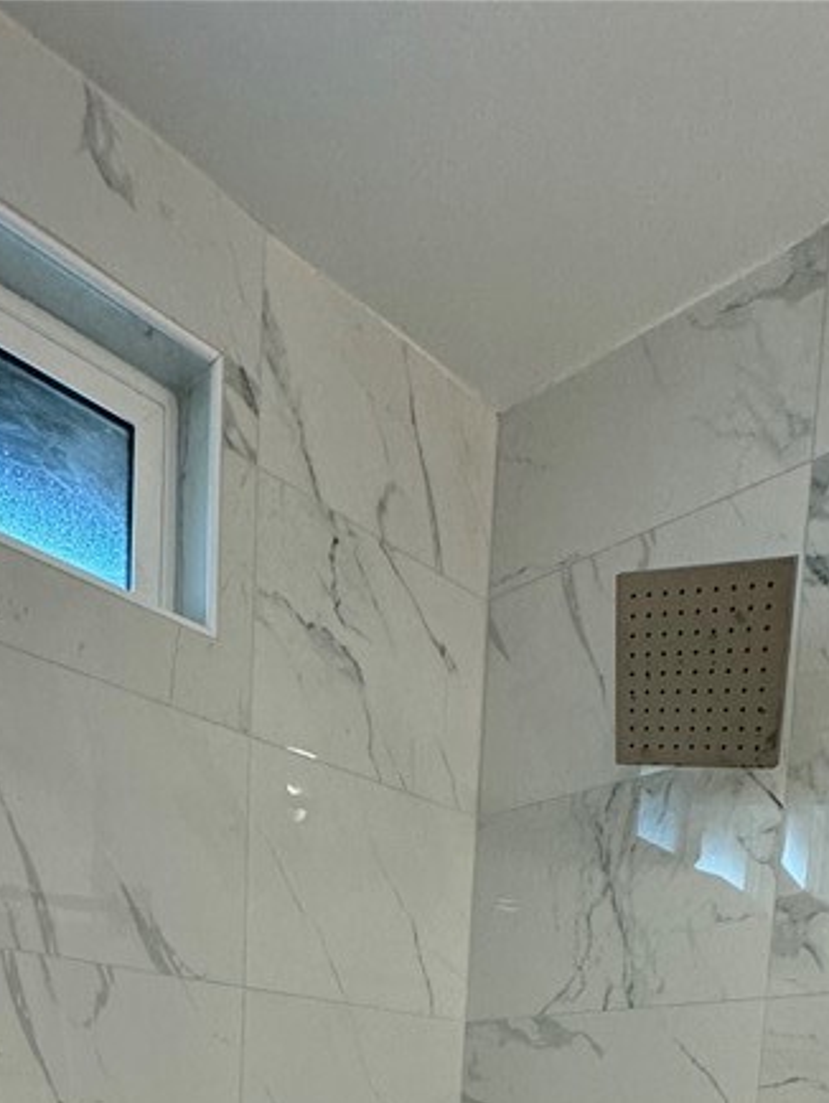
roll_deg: -1.7
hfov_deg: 42.5
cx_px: 287
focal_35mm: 33
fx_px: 1053
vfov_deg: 40.5
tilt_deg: -9.9
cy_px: 1299
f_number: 2.2
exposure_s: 1/120
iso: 200
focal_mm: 2.22
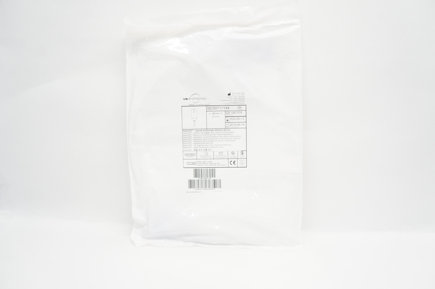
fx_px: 326
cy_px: 144
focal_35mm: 27
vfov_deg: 47.8
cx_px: 218
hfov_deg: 67.4
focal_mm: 18
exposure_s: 1/60
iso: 800
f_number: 6.3
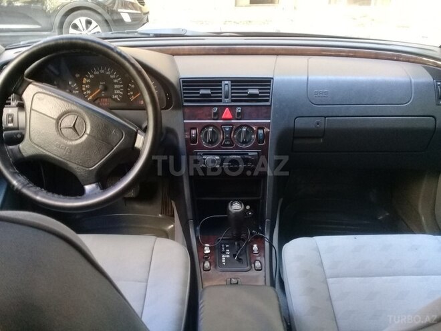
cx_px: 220
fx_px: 395
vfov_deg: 45.4
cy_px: 166
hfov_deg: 58.4
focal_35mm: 31
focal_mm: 3.3
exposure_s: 1/33
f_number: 2.2
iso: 200
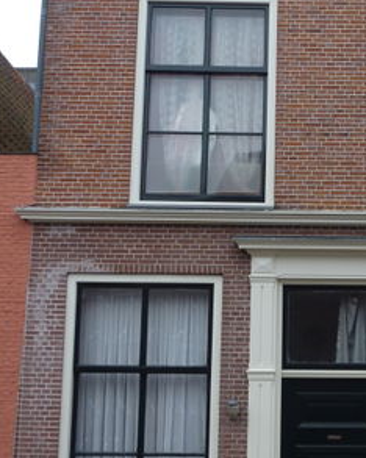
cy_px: 220
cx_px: 325
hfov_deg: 23.2
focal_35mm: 64
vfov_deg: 29.6
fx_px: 867
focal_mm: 5
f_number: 3.4
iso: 80
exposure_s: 1/50
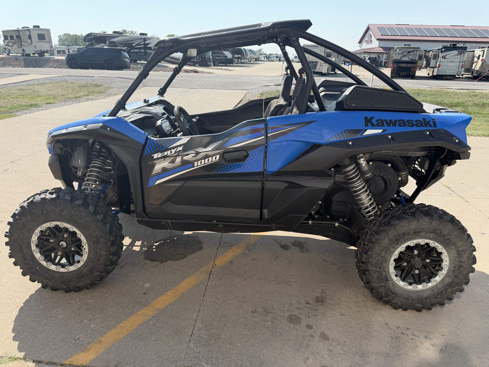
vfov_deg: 56.8
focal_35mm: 24
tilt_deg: -21.6
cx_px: 244
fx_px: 339
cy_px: 184
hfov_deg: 71.6
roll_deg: -1.2
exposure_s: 1/3021
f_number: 1.78
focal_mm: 6.76
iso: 100
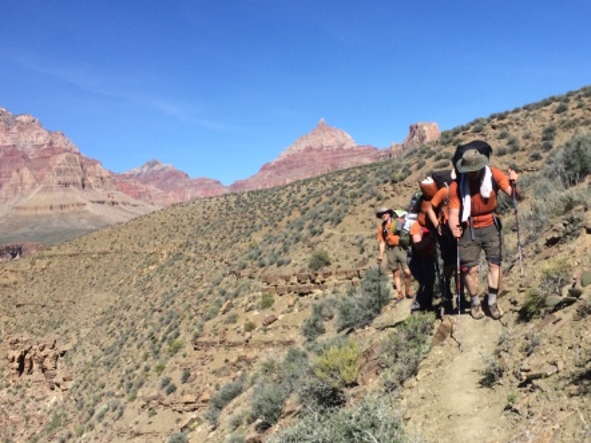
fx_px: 717
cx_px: 356
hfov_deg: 44.6
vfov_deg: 34.0
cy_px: 292
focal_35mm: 42
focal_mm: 4.15
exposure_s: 1/2415
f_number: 2.2
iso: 32
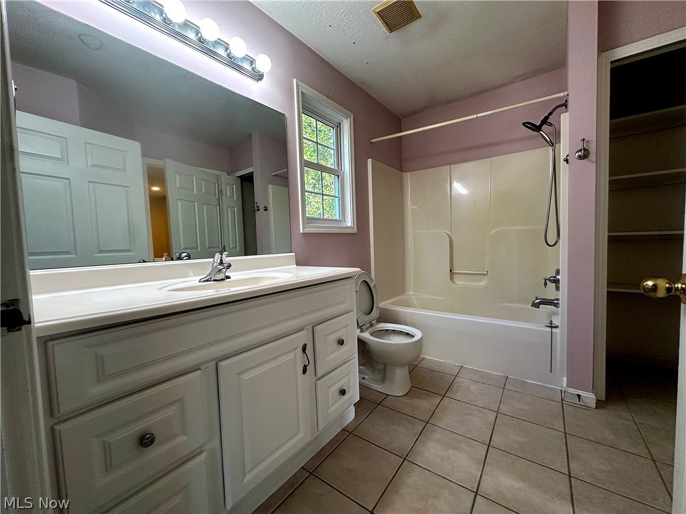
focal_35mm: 14
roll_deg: +1.9
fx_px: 277
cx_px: 343
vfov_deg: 85.7
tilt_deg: -2.8
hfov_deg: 102.1
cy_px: 257
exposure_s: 1/120
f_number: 2.2
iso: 200
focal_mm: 2.22
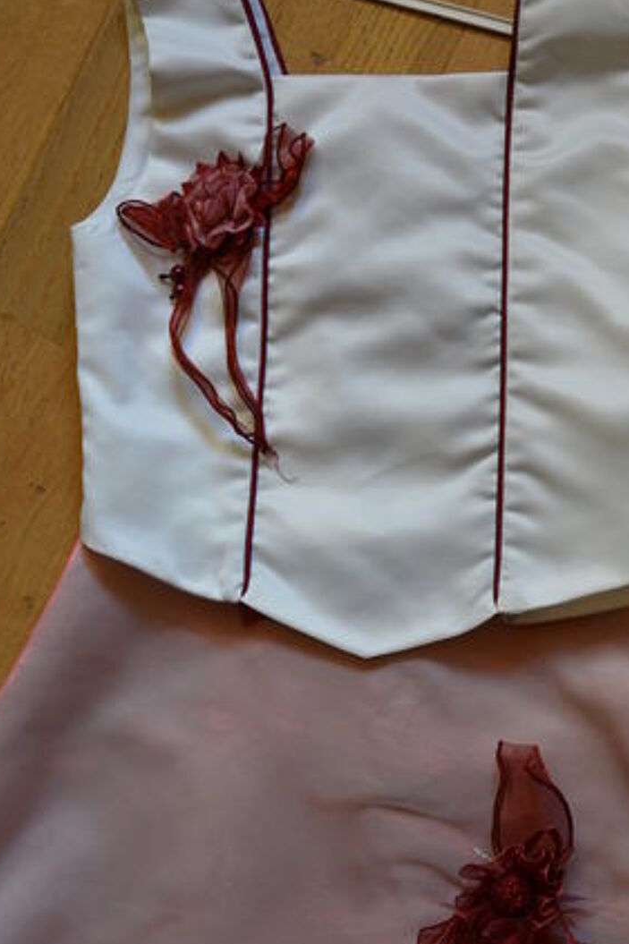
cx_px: 366
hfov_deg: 21.2
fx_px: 1678
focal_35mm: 64
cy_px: 641
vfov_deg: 31.1
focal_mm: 30
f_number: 5.6
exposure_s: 1/60
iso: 800
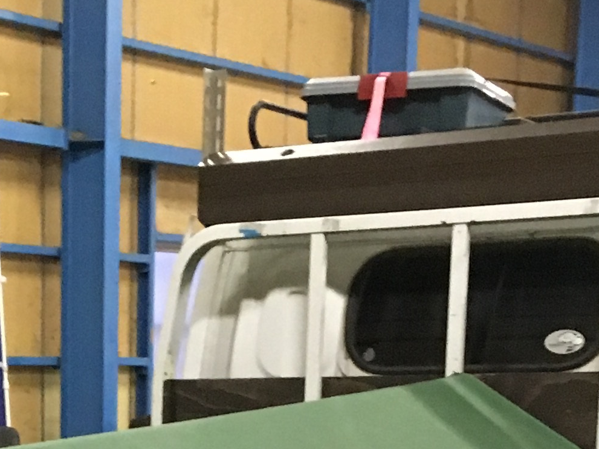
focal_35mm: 118
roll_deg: +0.0
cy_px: 768
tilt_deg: -12.5
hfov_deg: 16.4
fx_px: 2042
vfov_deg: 11.7
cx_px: 36
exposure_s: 1/15
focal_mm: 4.15
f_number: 2.2
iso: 250
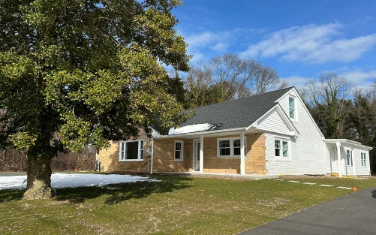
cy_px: 129
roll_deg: -0.5
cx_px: 190
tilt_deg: +7.5
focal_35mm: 26
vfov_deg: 47.5
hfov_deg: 70.4
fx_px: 266
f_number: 1.78
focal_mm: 6.86
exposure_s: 1/4762
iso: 80
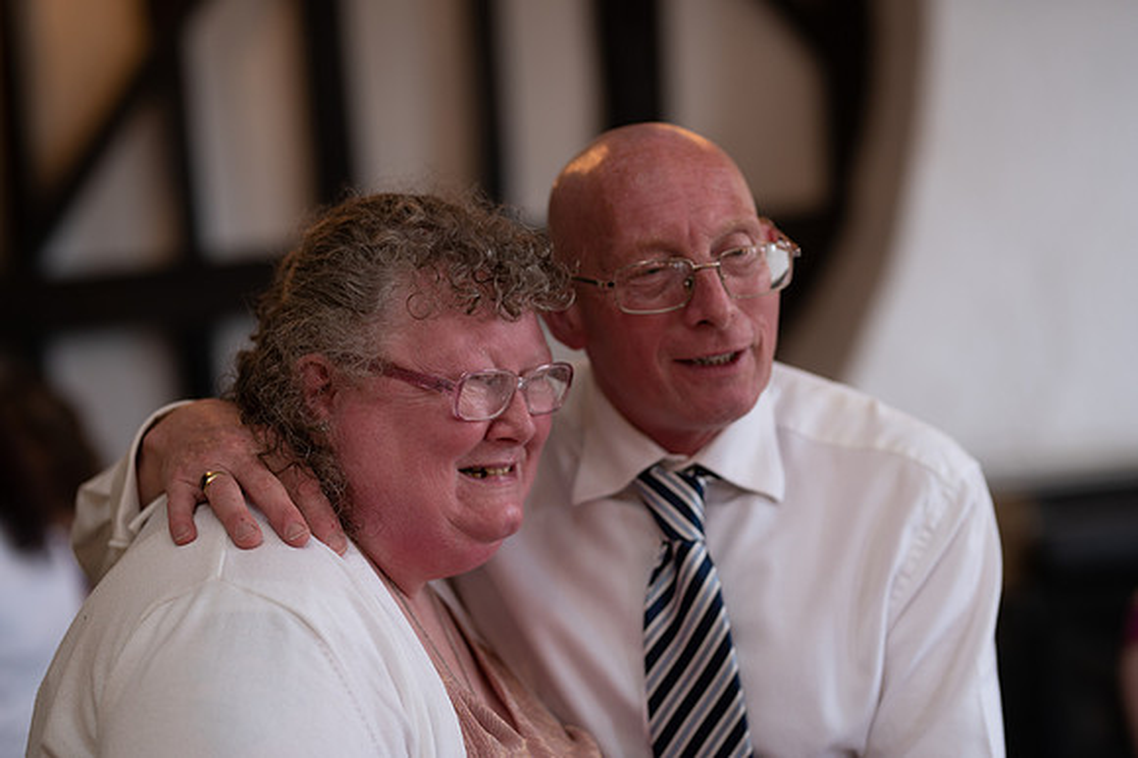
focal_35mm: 85
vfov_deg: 16.1
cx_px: 569
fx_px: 2685
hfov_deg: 23.9
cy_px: 379
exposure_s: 1/100
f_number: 2.2
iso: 500
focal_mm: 85
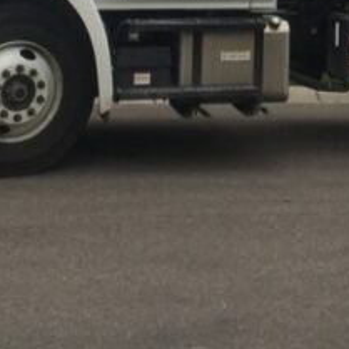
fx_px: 1369
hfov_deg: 14.3
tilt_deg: +1.6
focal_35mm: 120
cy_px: -161
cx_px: 332
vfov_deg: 13.7
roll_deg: -1.7
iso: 25
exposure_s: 1/396
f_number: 2.2
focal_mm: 4.15
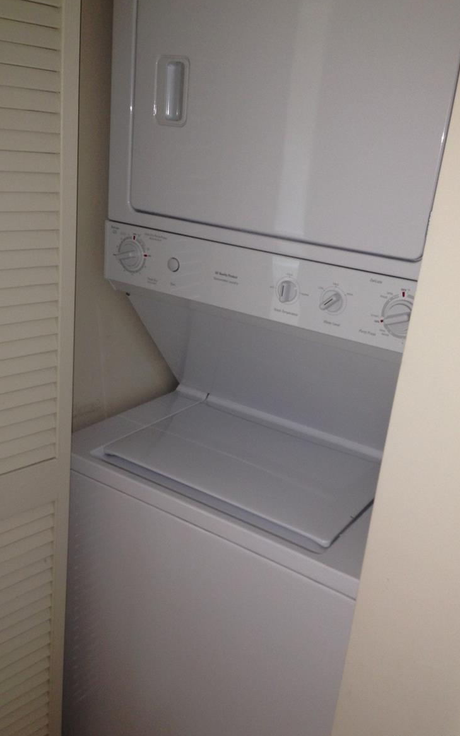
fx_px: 722
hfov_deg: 35.3
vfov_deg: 54.0
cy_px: 372
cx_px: 223
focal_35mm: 36
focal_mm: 4.12
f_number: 2.4
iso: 64
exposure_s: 1/20
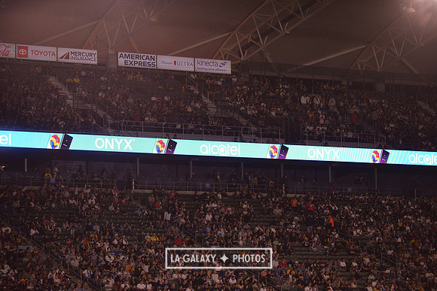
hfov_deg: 15.2
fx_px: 1639
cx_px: 218
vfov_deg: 10.2
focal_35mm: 135
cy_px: 146
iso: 1600
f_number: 2.8
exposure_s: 1/2000
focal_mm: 135
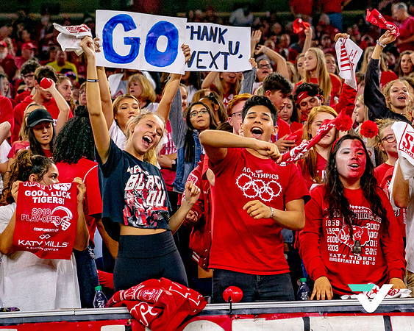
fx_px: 1474
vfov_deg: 12.8
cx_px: 235
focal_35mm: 120
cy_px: 134
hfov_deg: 16.0
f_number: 2.8
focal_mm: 70
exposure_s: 1/2000
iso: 2000
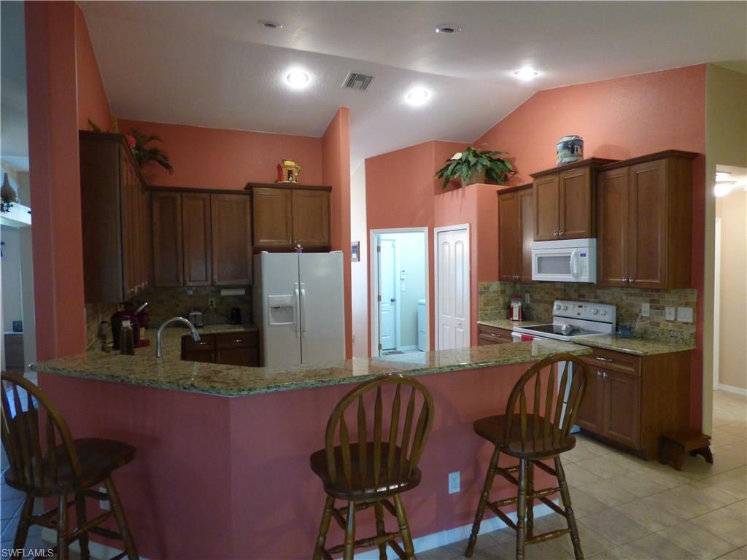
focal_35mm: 20
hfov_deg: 81.7
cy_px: 280
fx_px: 432
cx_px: 374
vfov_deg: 66.0
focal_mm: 3.58
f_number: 2.8
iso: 400
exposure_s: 1/20
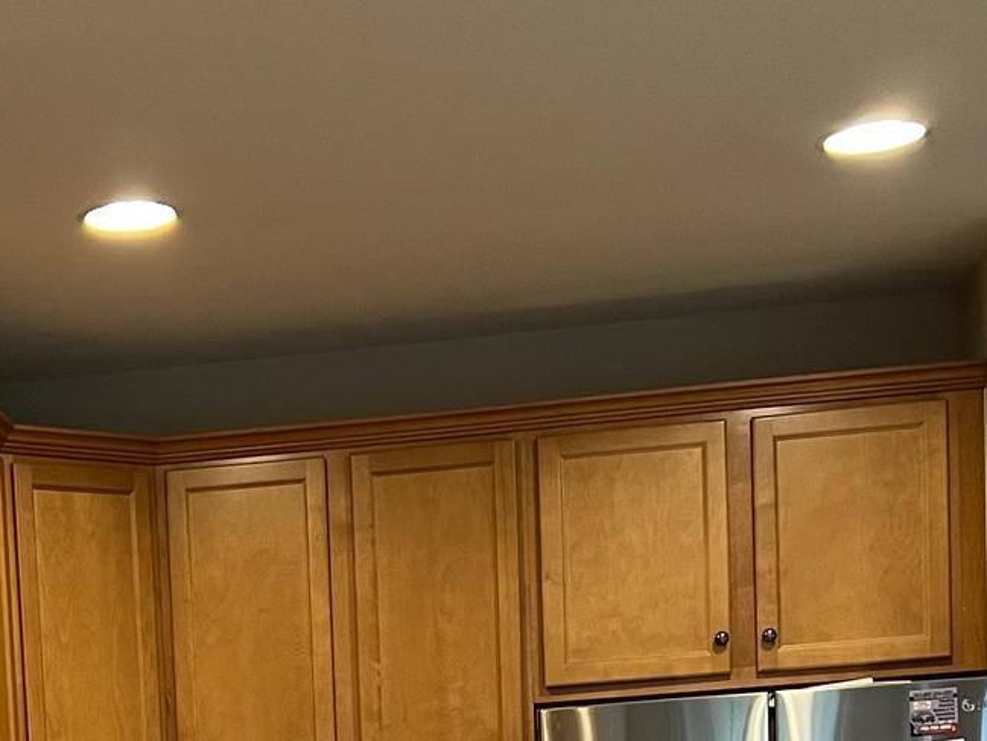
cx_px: 99
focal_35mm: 82
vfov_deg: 16.3
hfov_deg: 23.2
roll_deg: +2.5
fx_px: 2338
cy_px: 1131
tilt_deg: -6.0
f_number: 1.5
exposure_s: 1/60
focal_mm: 5.7
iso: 160
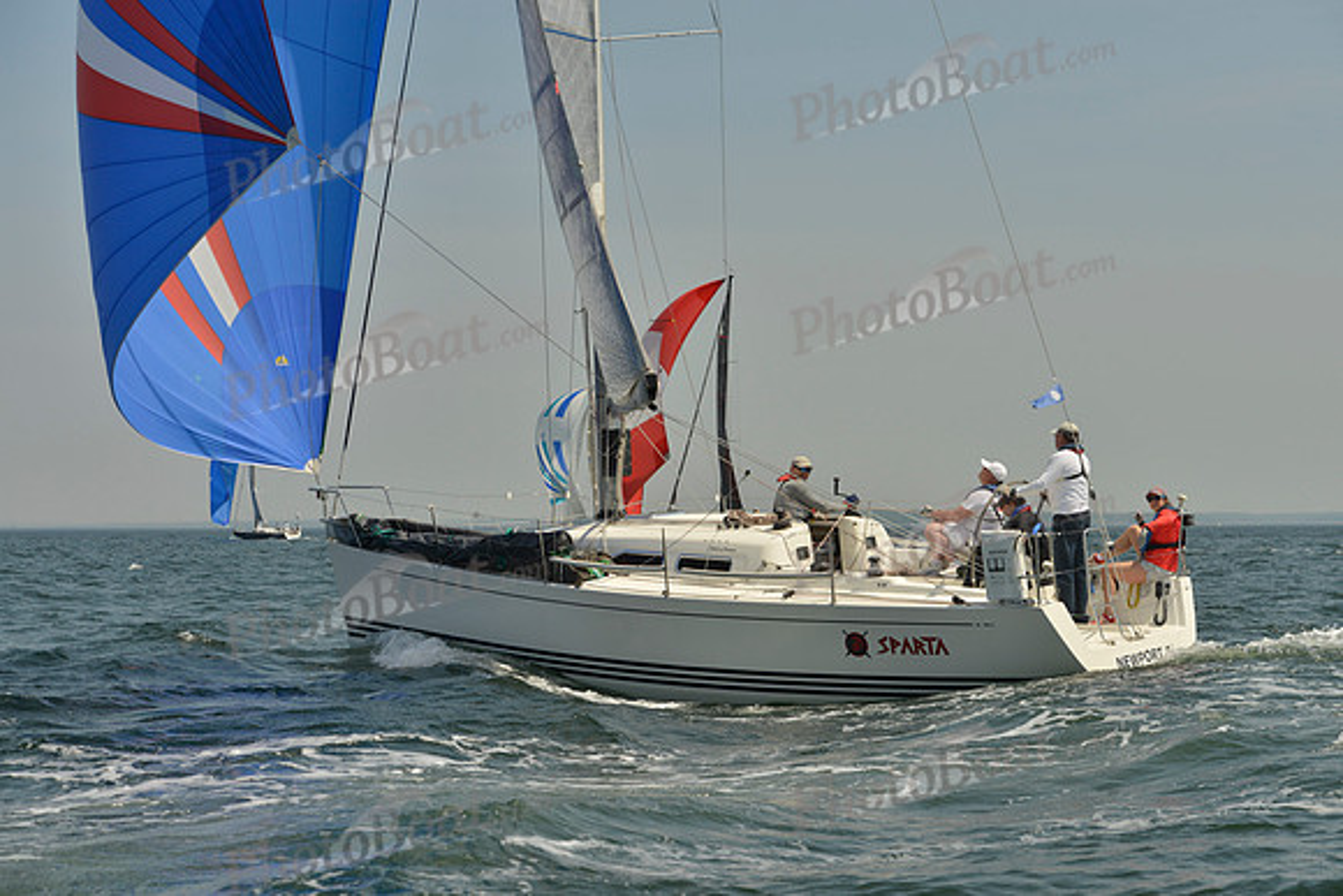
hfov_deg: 28.8
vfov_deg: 19.5
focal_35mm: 70
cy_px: 448
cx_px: 672
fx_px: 2612
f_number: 8
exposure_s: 1/1250
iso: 200
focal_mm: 70
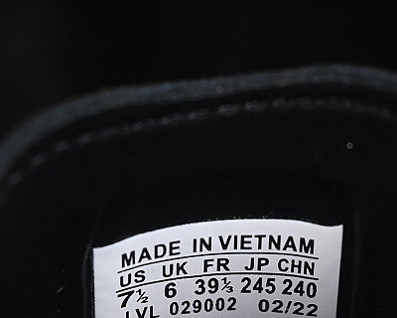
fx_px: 2232
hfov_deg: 10.2
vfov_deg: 8.1
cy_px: 300
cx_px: 228
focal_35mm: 190
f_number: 6.3
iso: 160
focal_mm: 50
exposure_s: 1/50
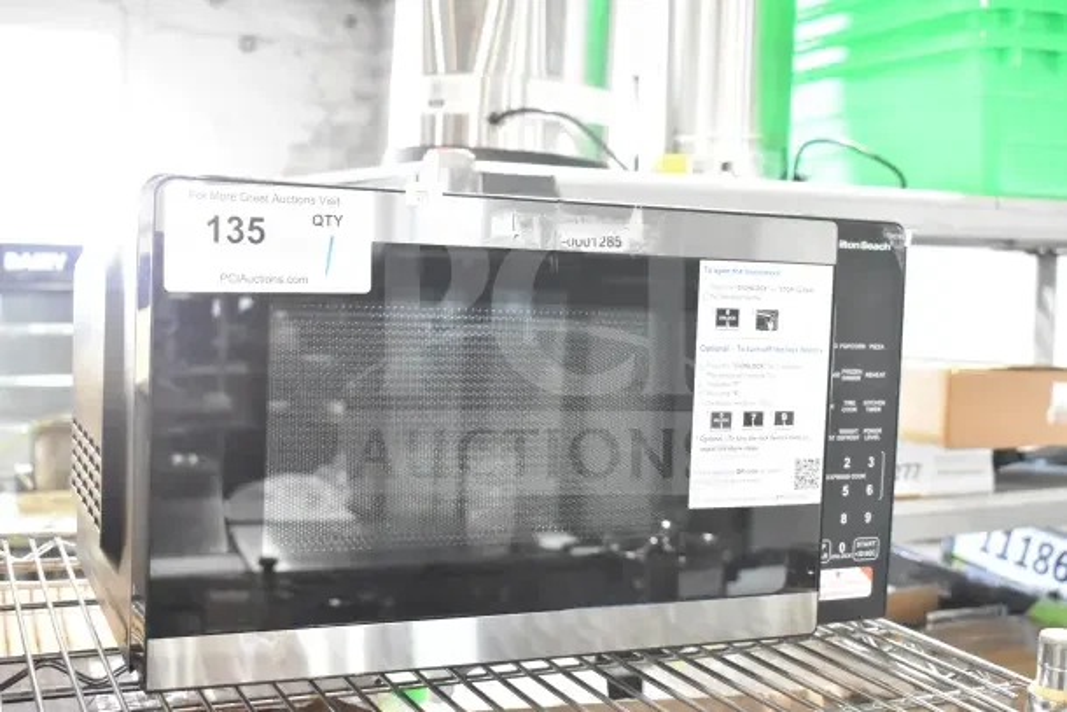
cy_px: 356
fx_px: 1334
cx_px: 534
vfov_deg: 29.9
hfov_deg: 43.6
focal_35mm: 45
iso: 6400
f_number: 5.6
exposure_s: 1/125
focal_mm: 30
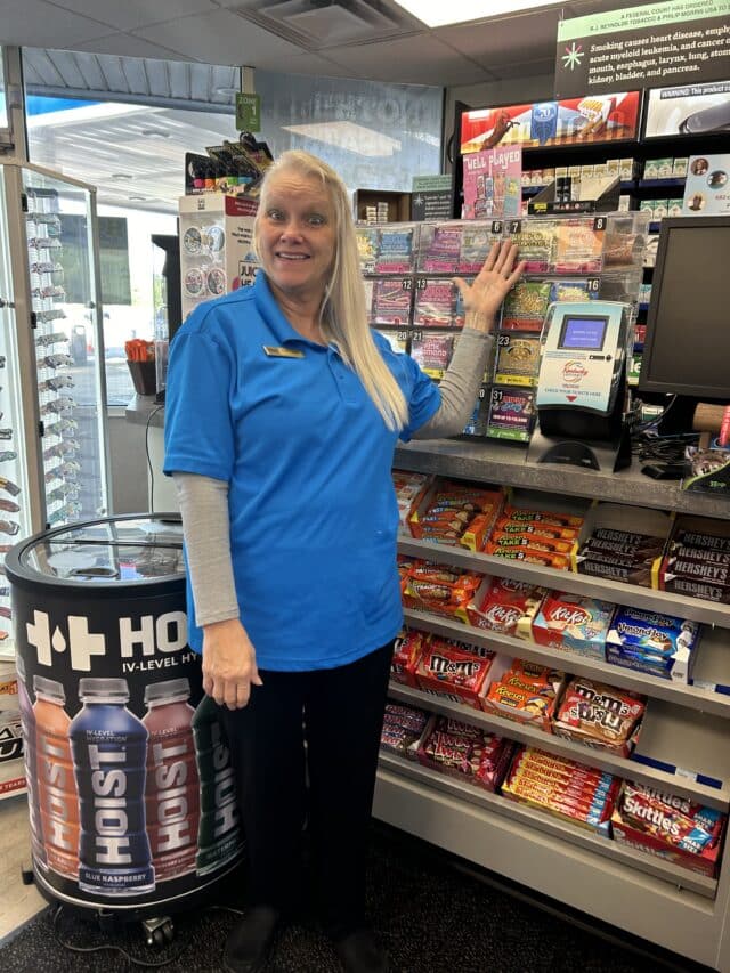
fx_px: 731
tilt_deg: -12.8
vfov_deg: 67.3
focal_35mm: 26
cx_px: 365
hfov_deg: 53.1
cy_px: 486
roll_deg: -2.4
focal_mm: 5.7
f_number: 1.5
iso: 80
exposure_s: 1/120
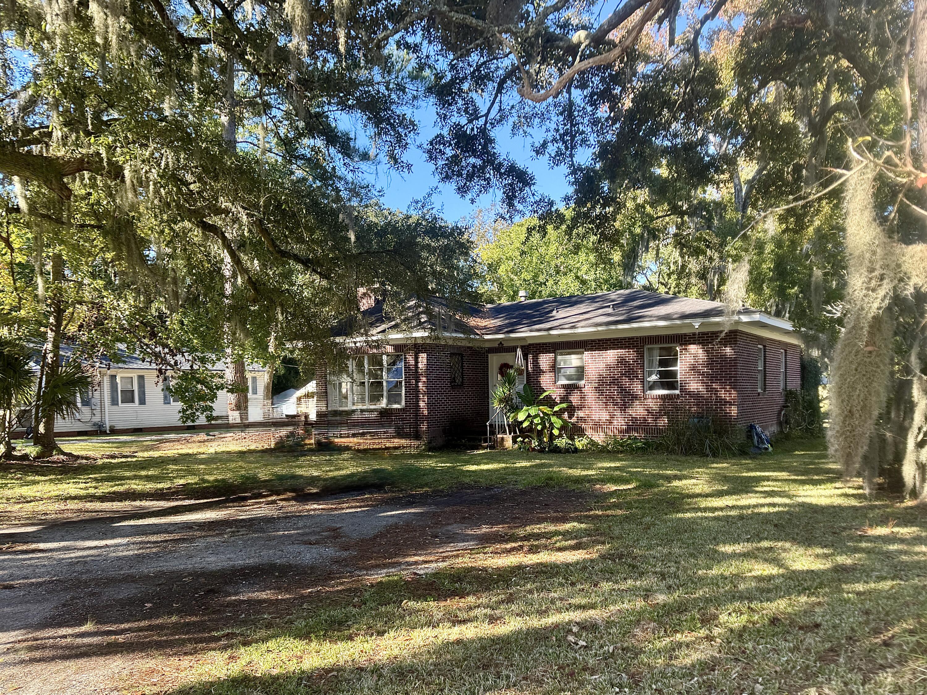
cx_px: 464
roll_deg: -1.1
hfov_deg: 71.6
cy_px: 348
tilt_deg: +3.3
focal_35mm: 24
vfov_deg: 56.8
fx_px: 643
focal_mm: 6.76
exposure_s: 1/467
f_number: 1.78
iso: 80
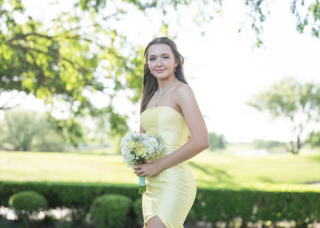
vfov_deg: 26.7
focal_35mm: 53
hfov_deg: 36.8
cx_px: 172
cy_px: 114
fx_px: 481
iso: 160
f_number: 1.8
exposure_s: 1/1000
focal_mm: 50
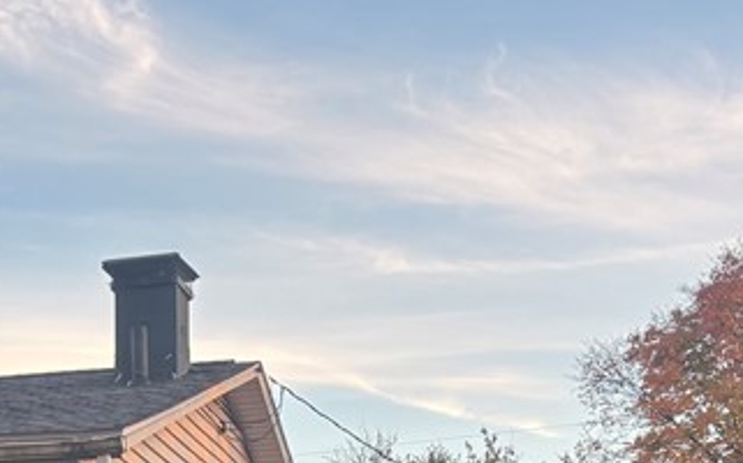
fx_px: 1780
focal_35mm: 88
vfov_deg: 13.9
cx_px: 95
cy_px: 704
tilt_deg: +2.3
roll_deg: -0.8
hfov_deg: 23.1
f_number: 1.6
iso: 40
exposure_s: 1/263
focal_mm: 5.96
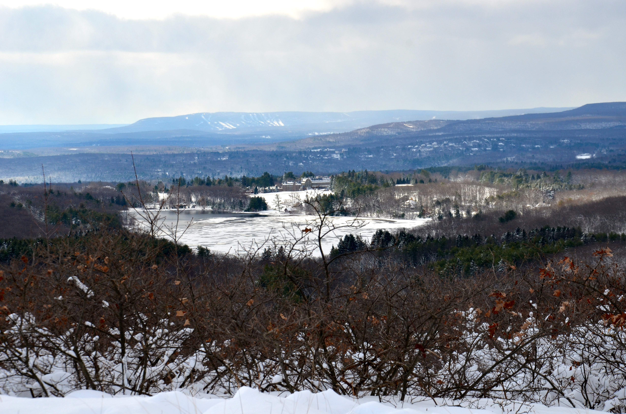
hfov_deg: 19.5
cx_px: 313
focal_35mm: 105
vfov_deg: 13.0
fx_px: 1822
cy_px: 207
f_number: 10
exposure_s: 1/400
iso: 320
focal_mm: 70
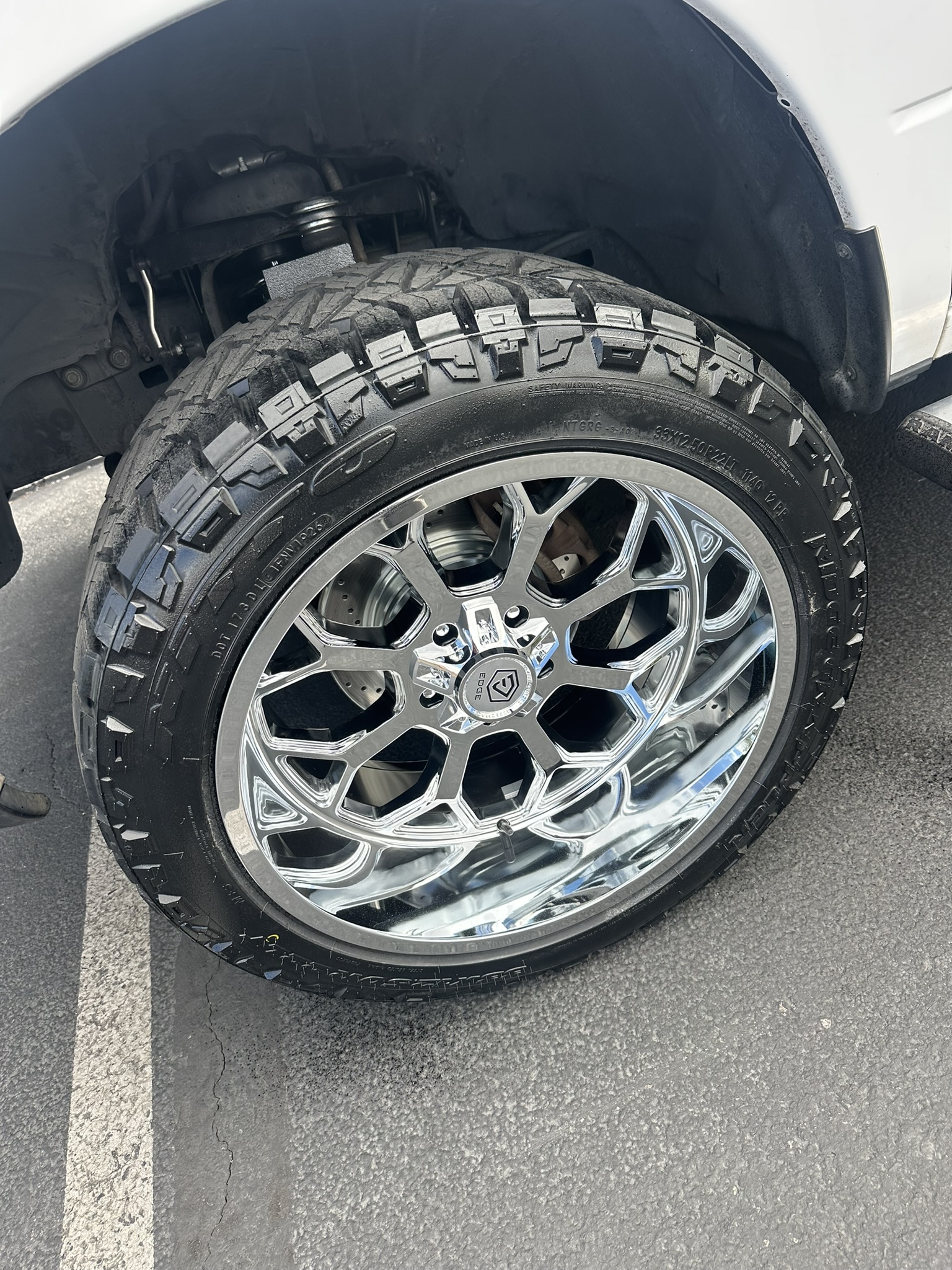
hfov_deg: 56.8
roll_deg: +22.3
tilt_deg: -37.8
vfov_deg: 71.6
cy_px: 635
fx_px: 880
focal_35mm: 24
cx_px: 476
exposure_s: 1/529
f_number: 1.78
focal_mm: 6.86
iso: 80
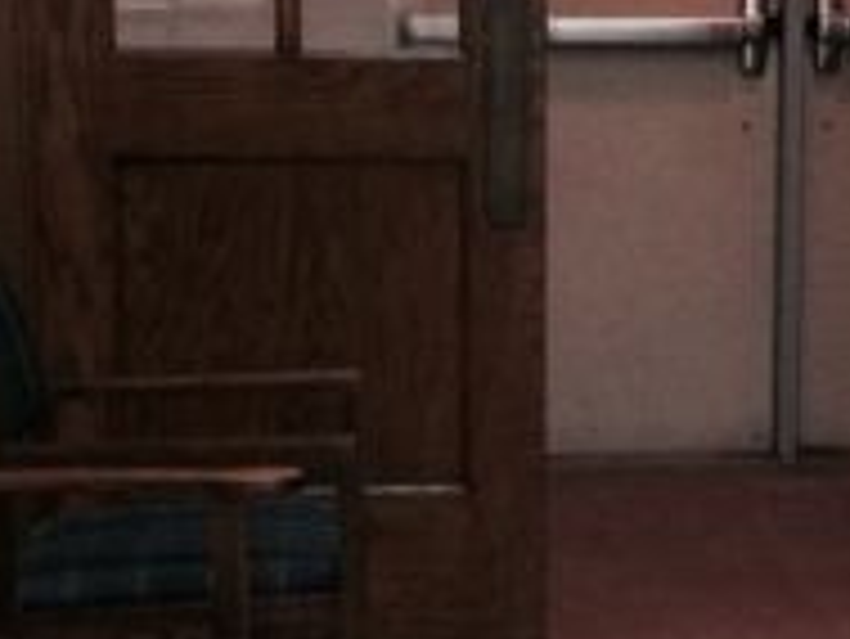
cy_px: 518
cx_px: 706
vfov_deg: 11.6
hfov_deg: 15.4
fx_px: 3120
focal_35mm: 127
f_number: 2.2
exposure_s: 1/30
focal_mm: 4.12
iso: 250
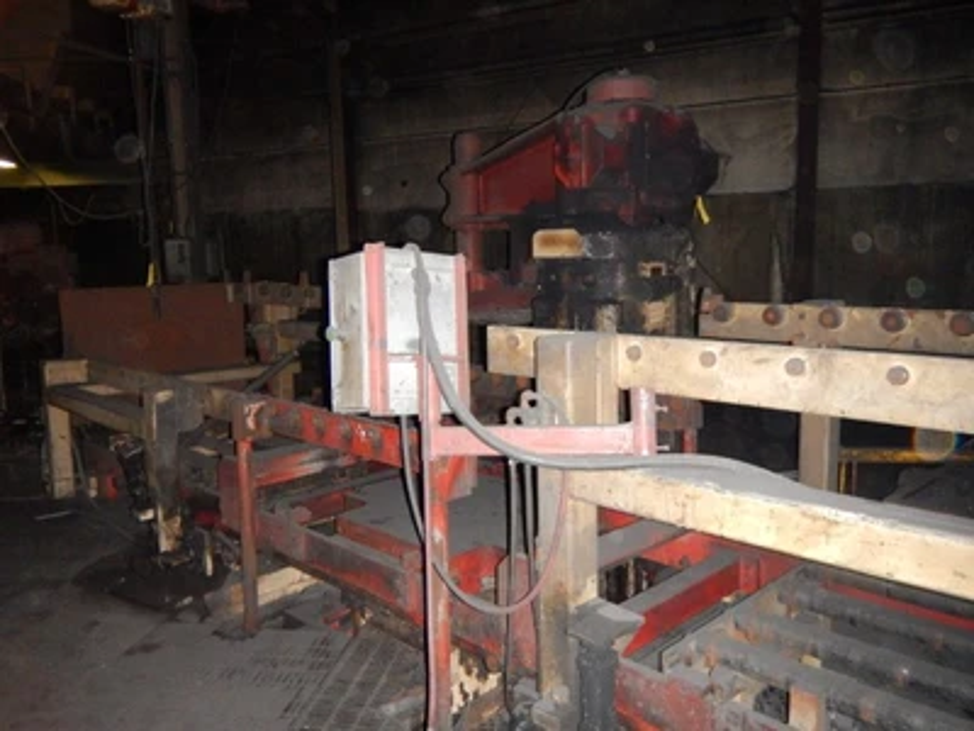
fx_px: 816
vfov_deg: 48.2
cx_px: 487
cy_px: 366
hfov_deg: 61.7
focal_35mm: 29
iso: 1100
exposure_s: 1/30
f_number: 2.8
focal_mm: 5.1
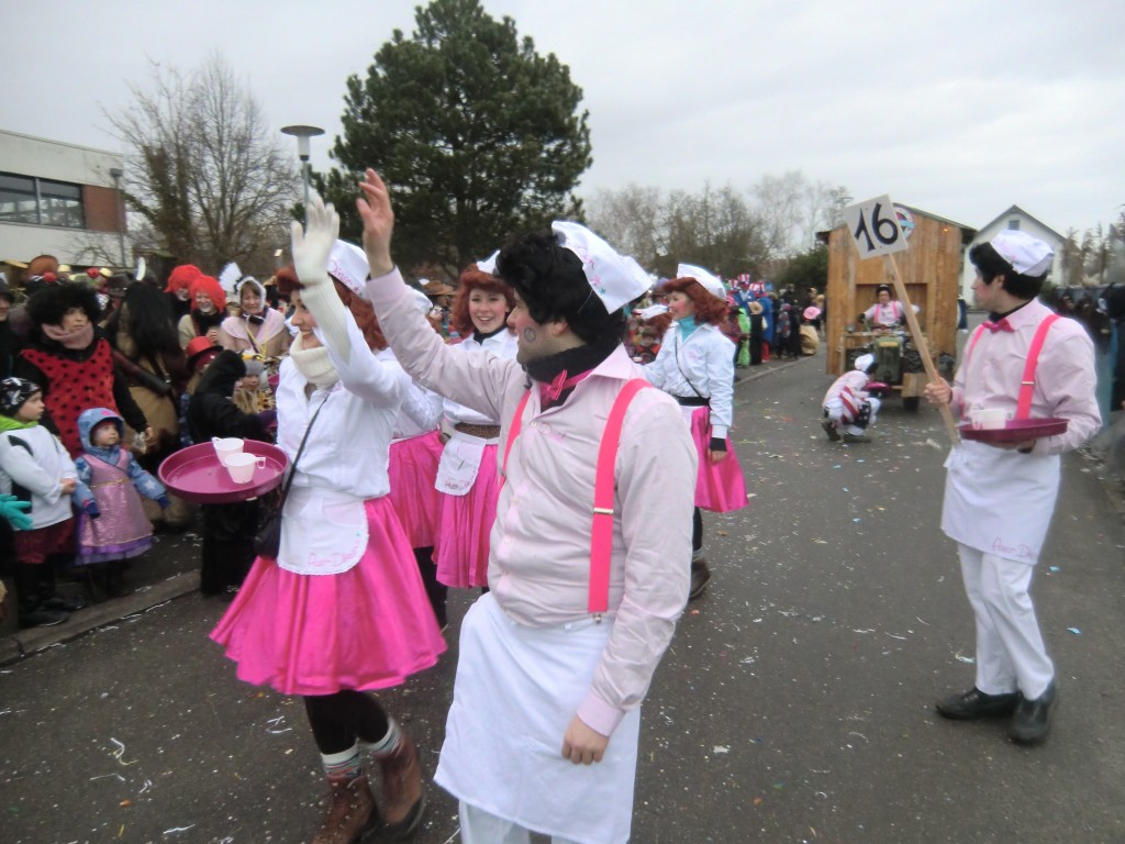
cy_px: 422
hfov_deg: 71.6
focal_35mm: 24
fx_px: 780
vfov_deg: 56.8
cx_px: 562
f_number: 3.2
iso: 320
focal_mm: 4.3
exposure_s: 1/60
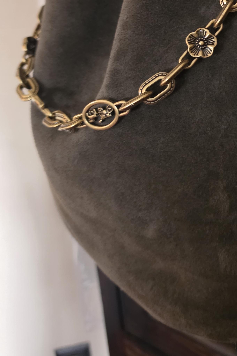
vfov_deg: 38.6
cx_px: 259
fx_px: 464
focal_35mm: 47
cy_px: 26
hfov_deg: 26.5
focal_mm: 6.5
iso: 1000
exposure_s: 1/15
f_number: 1.4
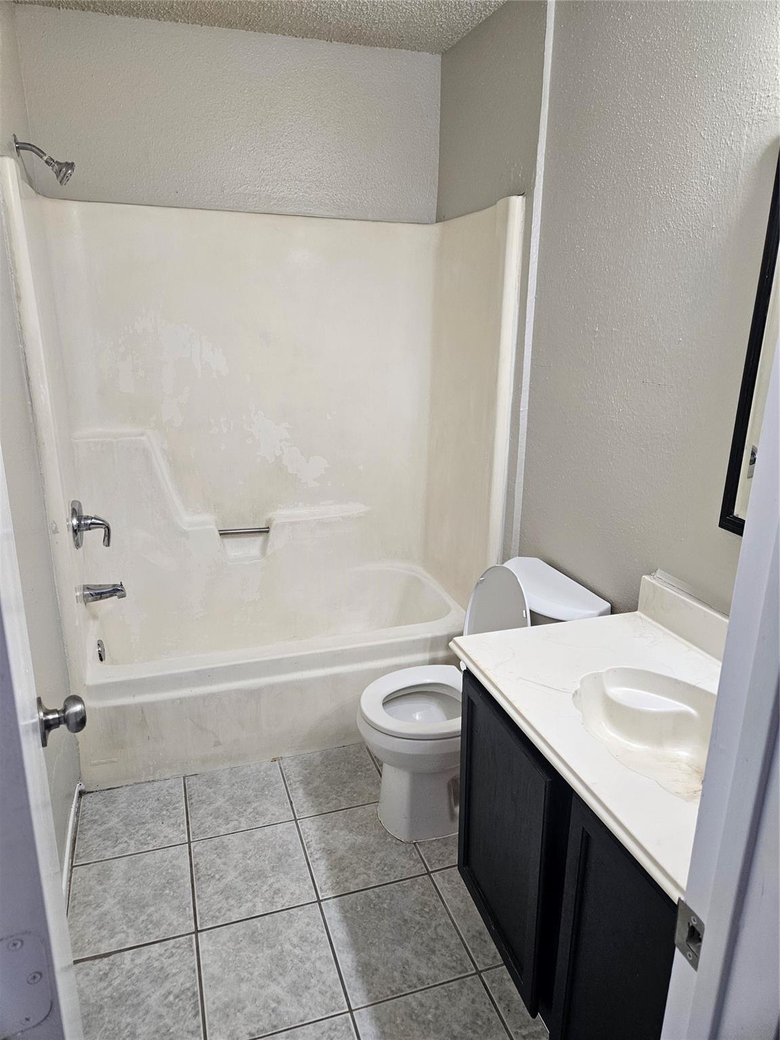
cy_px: 520
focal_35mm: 23
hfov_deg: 58.9
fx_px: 691
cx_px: 390
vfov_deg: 73.9
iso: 200
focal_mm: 5.4
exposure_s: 1/120
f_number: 1.8
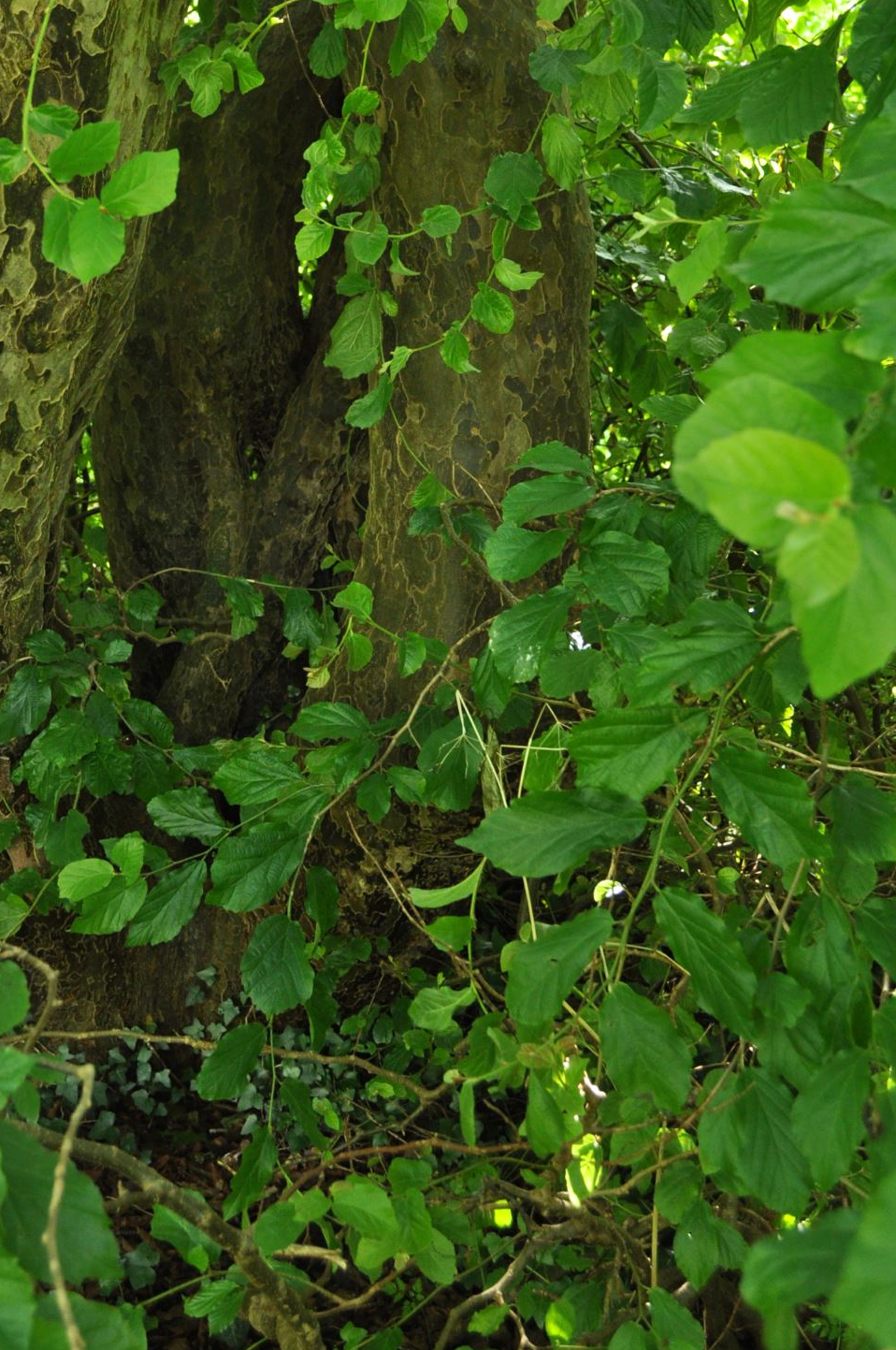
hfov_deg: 25.2
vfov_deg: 37.0
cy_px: 406
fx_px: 1984
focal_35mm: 53
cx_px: 245
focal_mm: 24
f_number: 6.3
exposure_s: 1/15
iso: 720
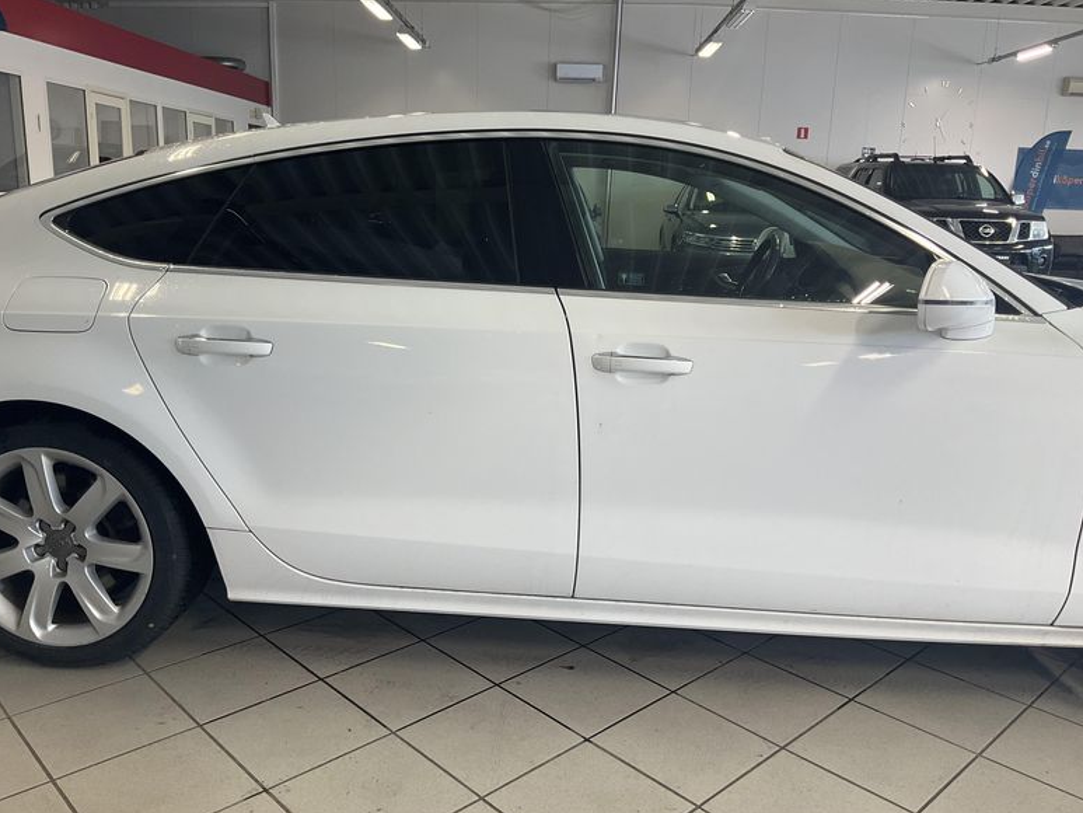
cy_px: 418
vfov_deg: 46.8
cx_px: 548
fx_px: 939
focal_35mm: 30
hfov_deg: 60.0
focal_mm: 3
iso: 50
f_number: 1.8
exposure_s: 1/100
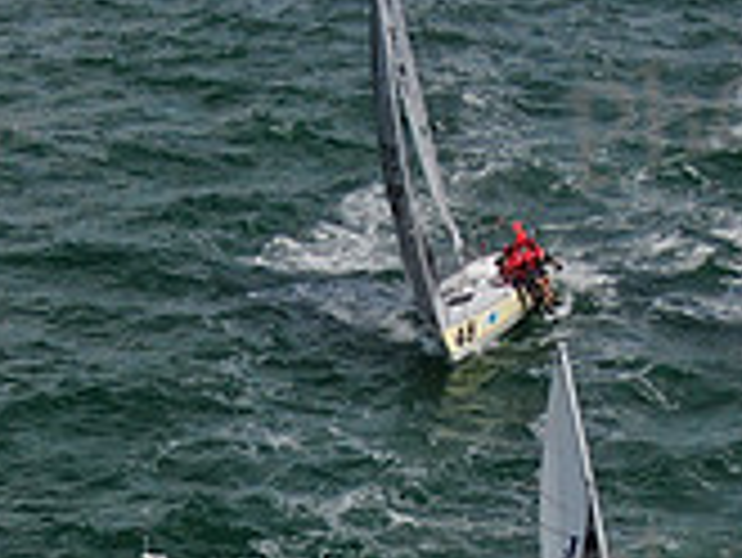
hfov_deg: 11.7
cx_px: 306
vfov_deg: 8.6
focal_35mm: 169
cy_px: 857
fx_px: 3625
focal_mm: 8.6
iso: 100
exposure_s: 1/1250
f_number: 3.8
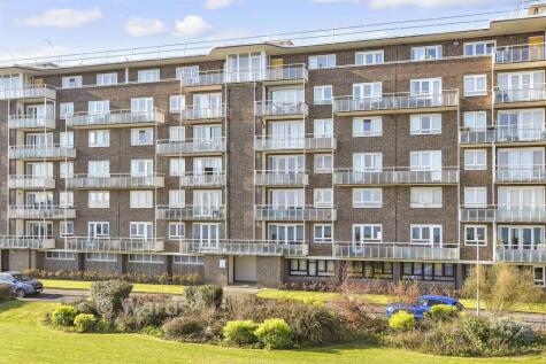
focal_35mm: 30
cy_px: 182
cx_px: 273
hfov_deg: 61.9
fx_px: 455
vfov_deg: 43.6
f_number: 8
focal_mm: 20
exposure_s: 1/200
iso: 200
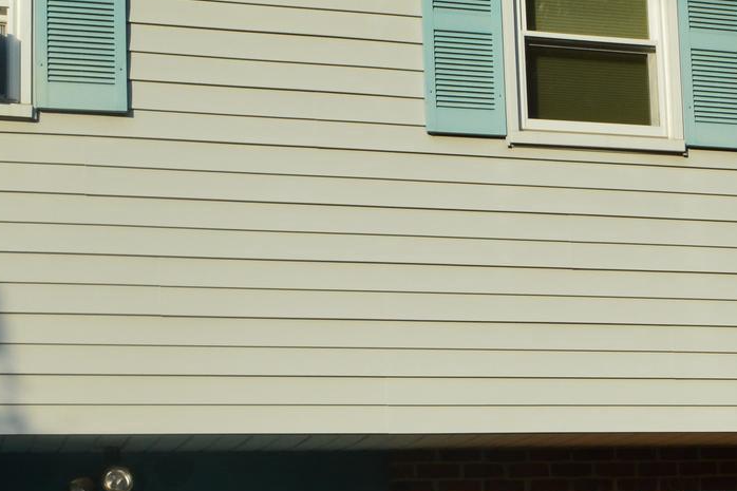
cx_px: 650
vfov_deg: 15.3
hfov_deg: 22.6
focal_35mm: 88
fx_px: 1801
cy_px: 448
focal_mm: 20
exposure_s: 1/500
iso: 400
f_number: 11
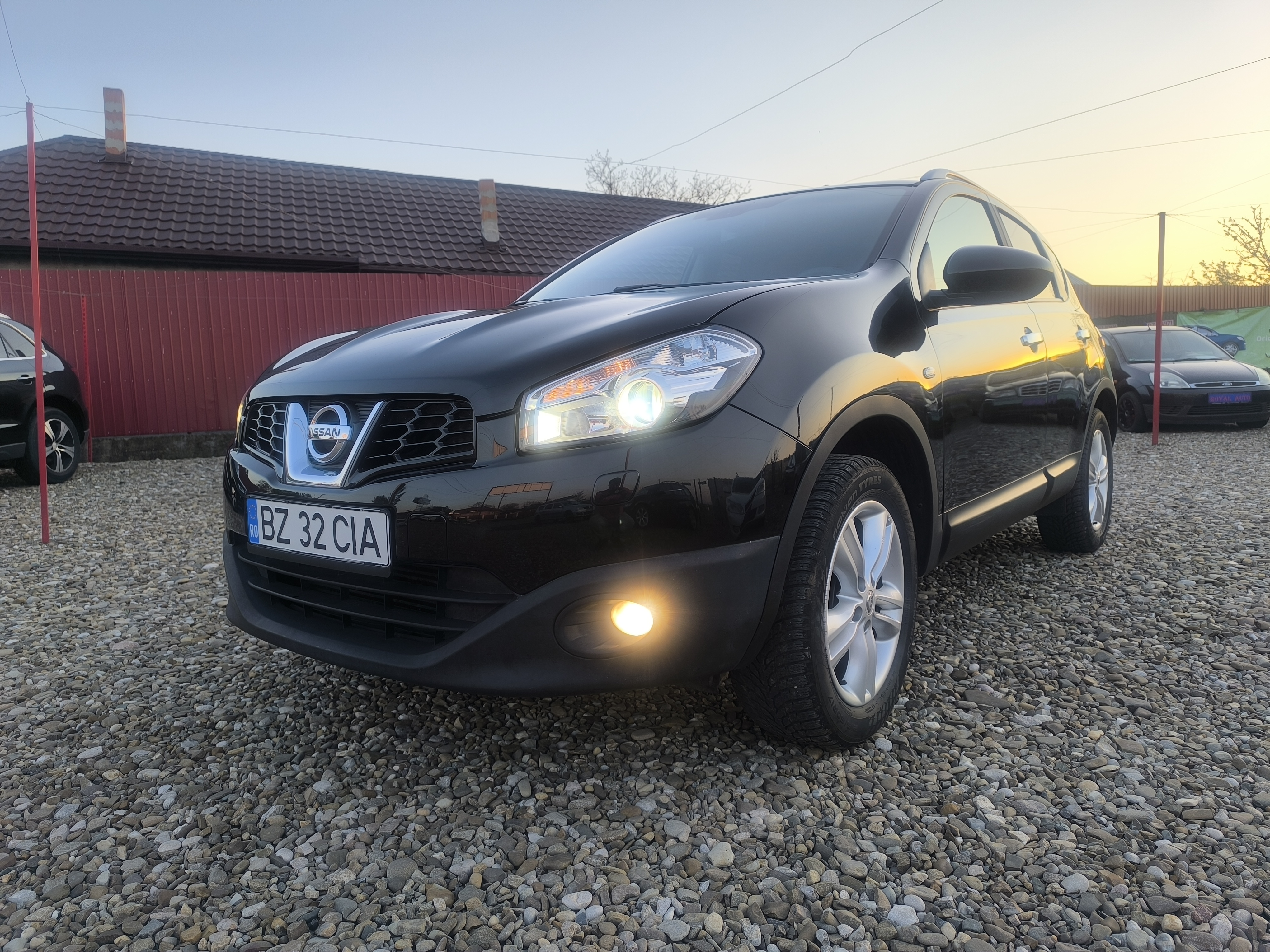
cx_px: 635
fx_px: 844
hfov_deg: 73.9
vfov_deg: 58.9
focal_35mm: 23
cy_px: 476
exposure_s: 1/162
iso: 50
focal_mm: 6.14
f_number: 1.65
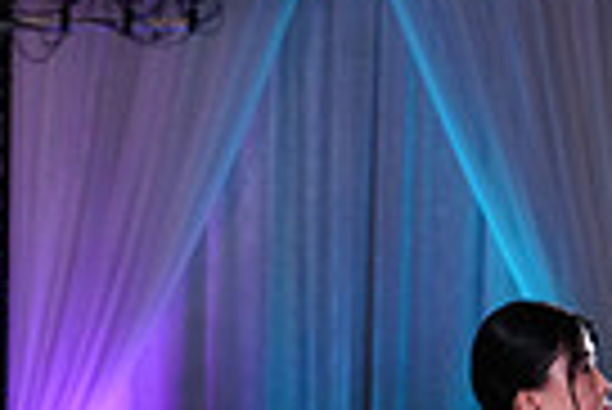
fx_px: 3914
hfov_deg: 8.8
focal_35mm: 230
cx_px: 810
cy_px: 804
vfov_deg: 5.9
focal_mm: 54
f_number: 4
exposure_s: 1/400
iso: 2500
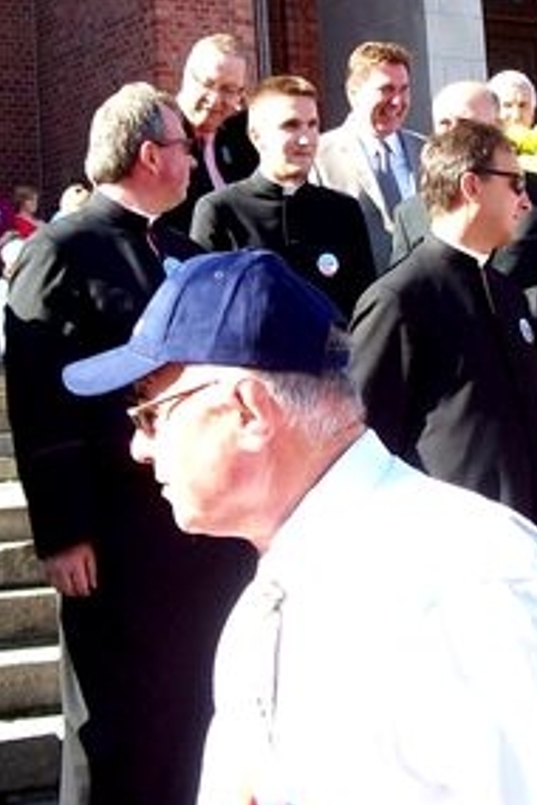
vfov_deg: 24.0
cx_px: 305
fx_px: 1879
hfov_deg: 16.3
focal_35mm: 84
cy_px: 246
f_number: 2.7
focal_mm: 6
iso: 80
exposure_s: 1/250
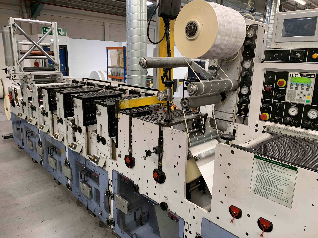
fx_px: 239
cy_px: 119
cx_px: 159
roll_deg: -1.4
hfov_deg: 67.3
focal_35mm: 26
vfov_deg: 53.1
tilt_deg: -14.8
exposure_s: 1/60
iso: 160
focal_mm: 4.25
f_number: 1.8
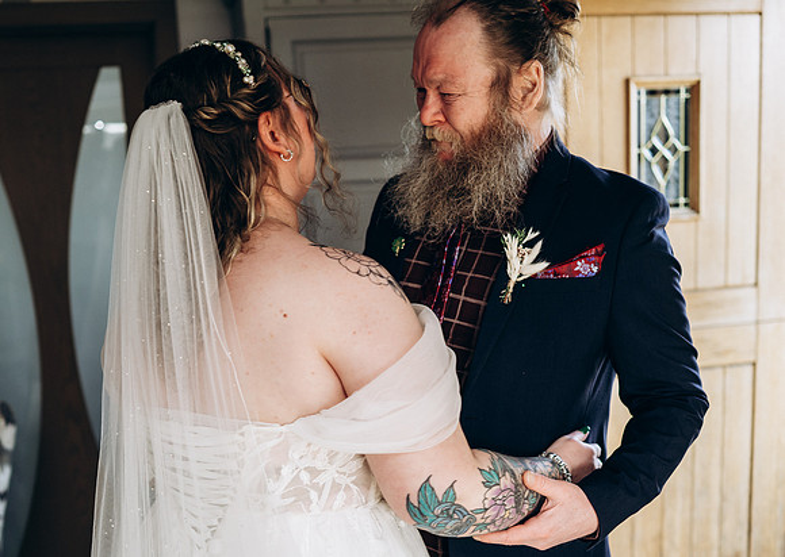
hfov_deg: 37.5
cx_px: 387
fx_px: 1155
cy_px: 396
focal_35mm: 52
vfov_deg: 26.9
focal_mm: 35
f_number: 2.5
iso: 320
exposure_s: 1/160
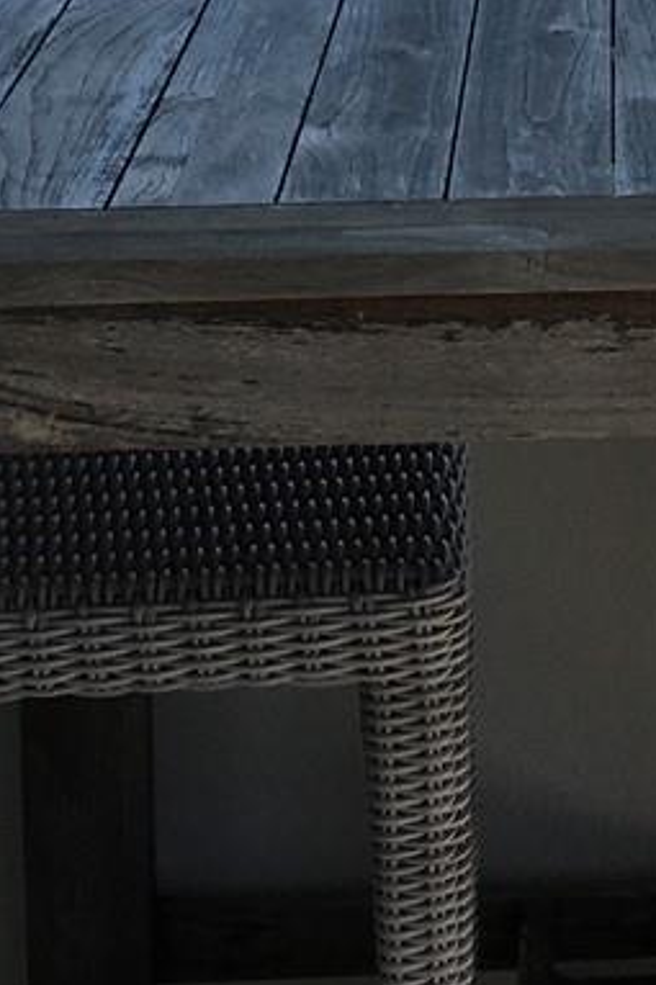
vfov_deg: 15.6
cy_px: -234
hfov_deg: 10.7
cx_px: 795
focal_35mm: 126
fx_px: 3447
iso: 25
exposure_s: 1/1603
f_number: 2.2
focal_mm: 4.15
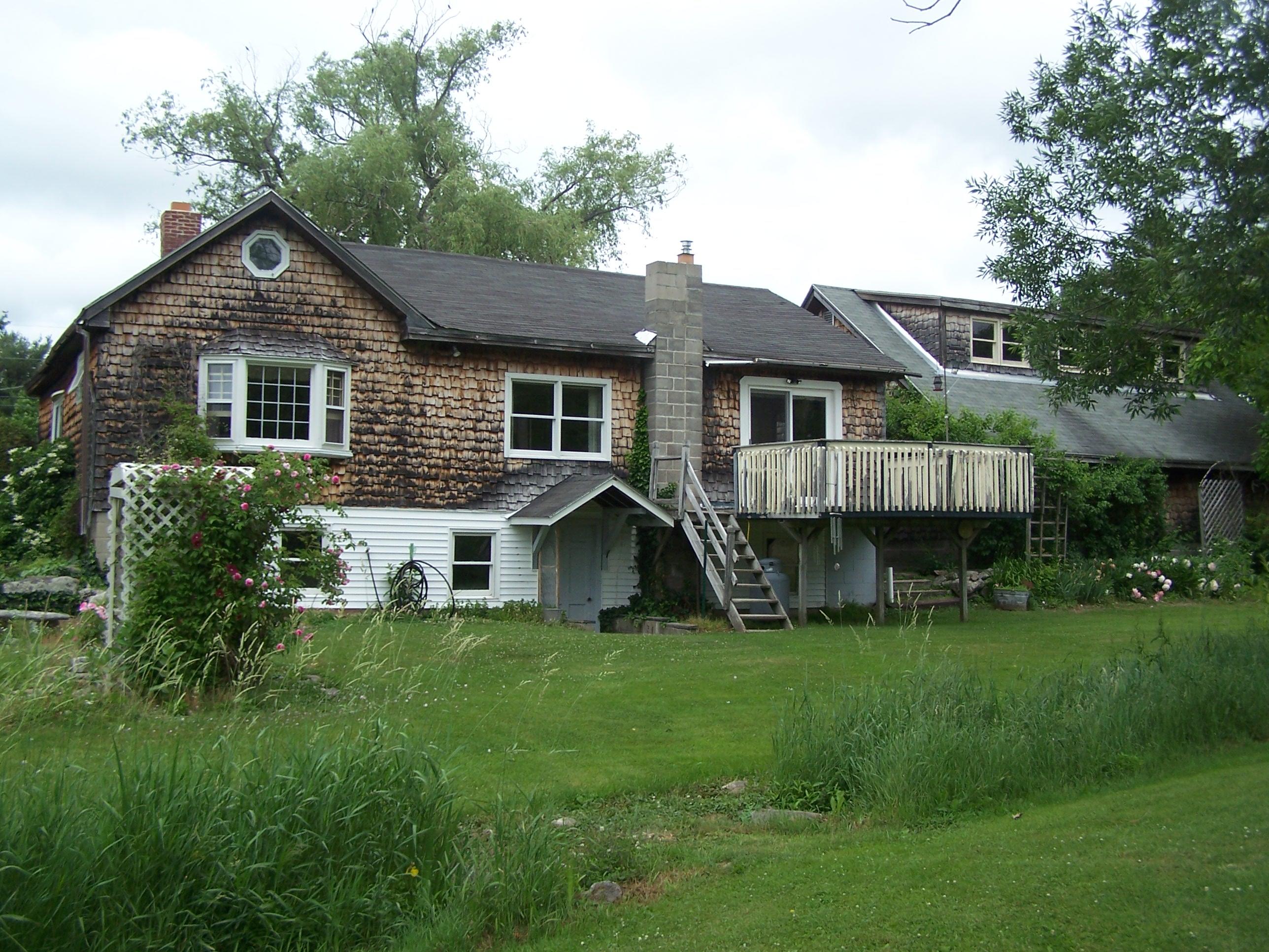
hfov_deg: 49.0
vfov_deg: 37.7
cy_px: 476
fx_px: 1393
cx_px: 634
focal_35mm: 38
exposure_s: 1/750
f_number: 2.8
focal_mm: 6.3
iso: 80
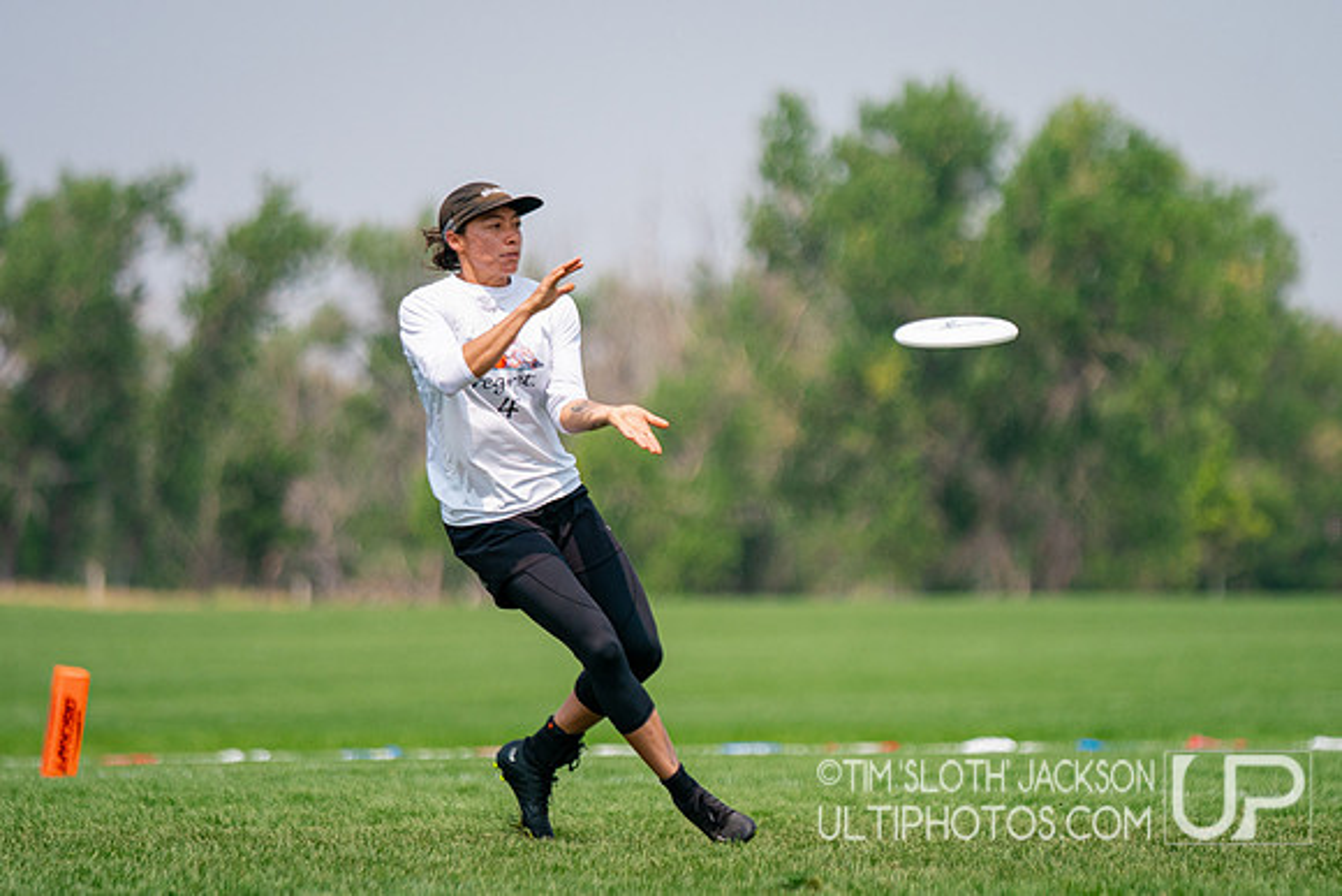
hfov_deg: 6.5
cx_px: 728
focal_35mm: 315
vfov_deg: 4.4
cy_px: 422
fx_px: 11729
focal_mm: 200
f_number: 2.8
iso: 400
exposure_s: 1/6400
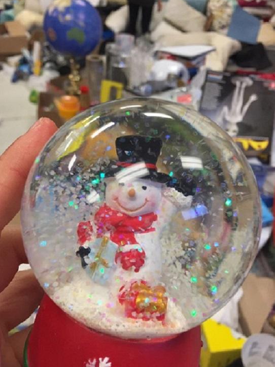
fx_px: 328
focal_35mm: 31
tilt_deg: -33.4
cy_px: 177
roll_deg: -4.1
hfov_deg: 45.4
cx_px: 131
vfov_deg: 58.3
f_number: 2.2
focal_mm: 4.15
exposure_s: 1/30
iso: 32
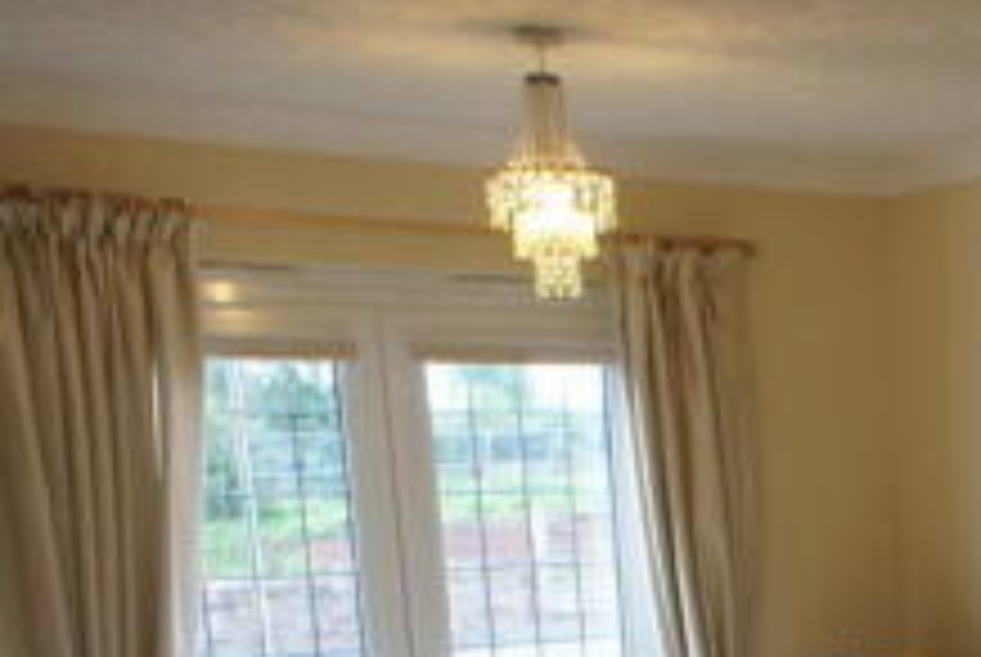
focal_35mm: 72
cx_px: 1260
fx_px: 1965
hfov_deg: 24.6
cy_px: 927
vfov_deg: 17.4
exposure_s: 1/40
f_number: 3.5
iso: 200
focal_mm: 16
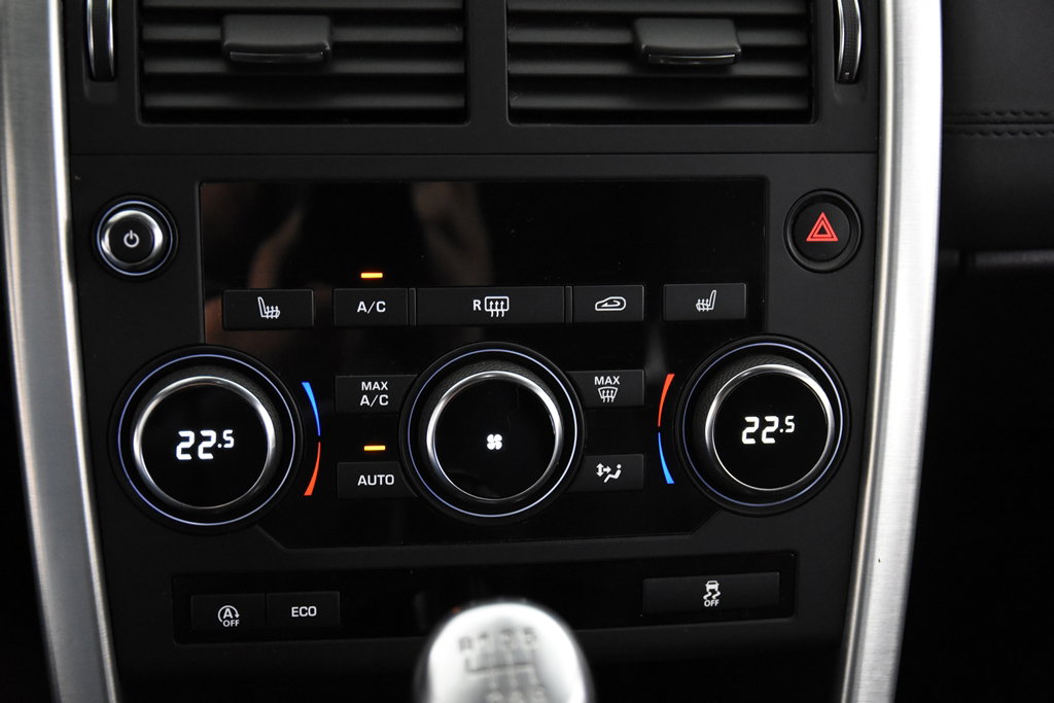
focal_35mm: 57
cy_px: 352
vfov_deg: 23.8
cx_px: 527
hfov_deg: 35.0
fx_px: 1669
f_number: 3.5
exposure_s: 1/60
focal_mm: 38
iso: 5000
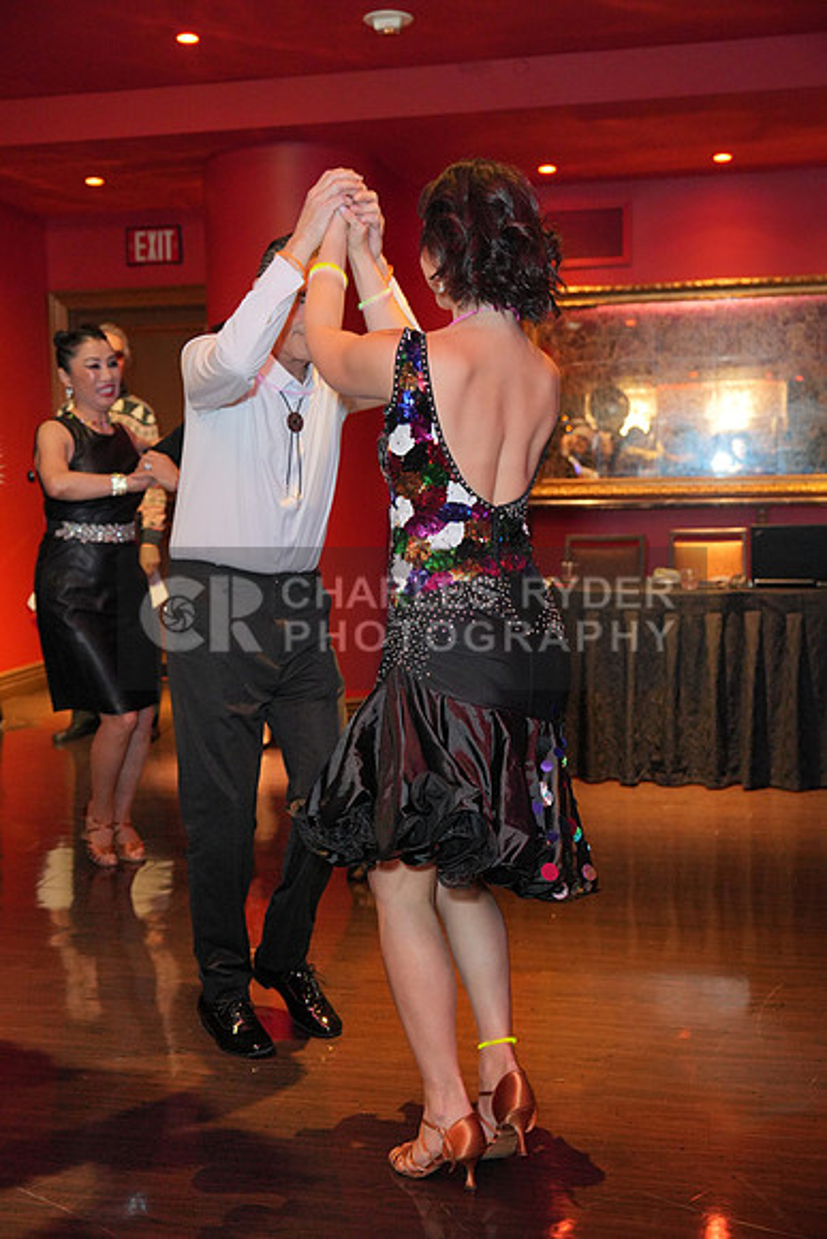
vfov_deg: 48.4
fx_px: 1377
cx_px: 414
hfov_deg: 33.4
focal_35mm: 40
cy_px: 620
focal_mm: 40
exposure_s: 1/125
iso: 4000
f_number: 4
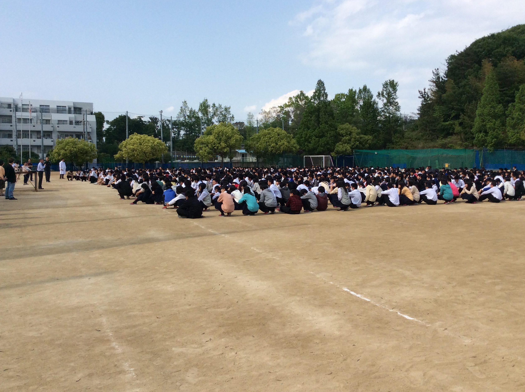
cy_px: 194
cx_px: 269
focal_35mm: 34
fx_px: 515
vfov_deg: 41.7
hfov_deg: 54.0
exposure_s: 1/1590
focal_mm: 3.3
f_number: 2.4
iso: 32
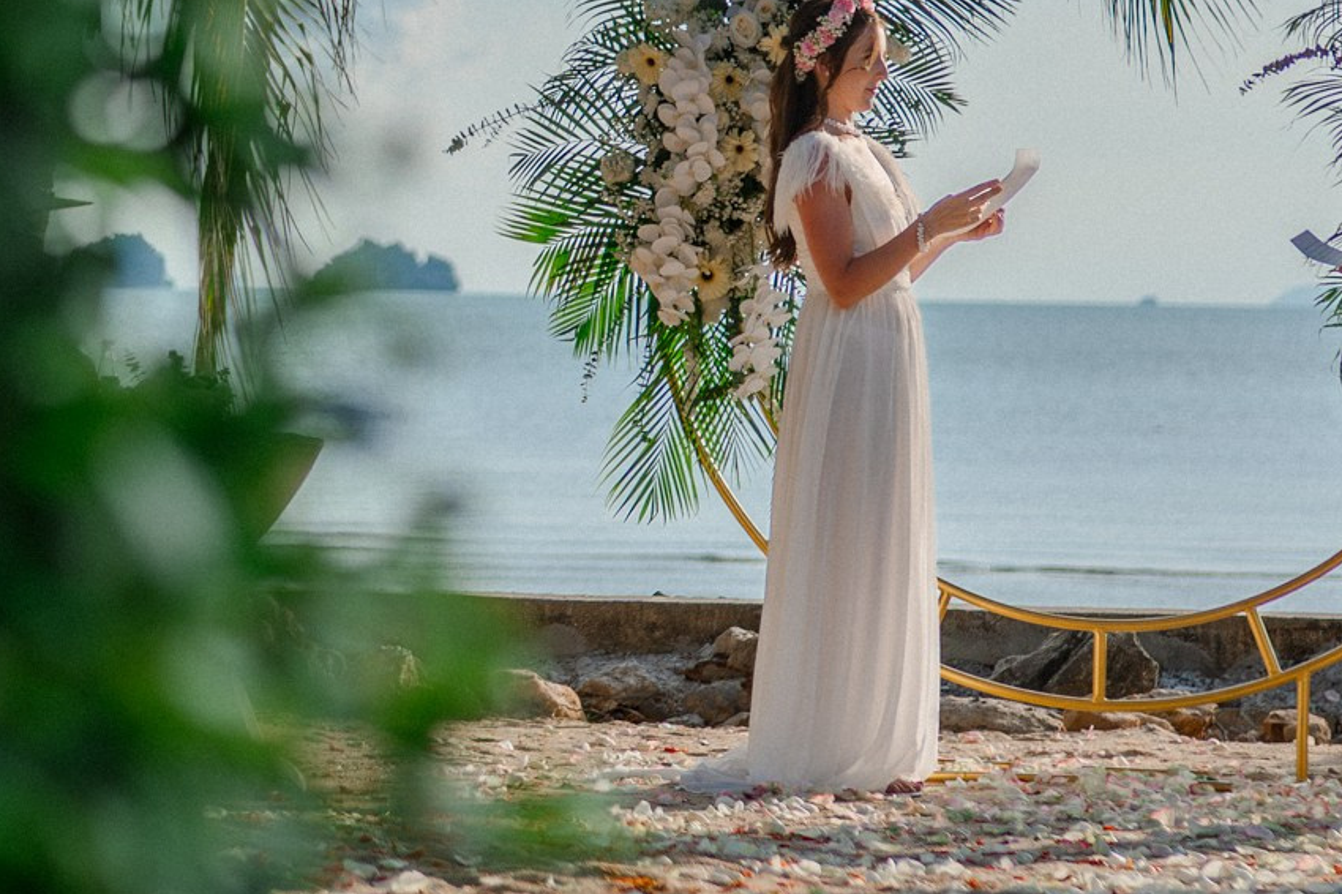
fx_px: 5291
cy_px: 25
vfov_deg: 9.6
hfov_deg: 14.4
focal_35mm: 142
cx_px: 244
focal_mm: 50
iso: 200
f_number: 2.2
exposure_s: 1/3200
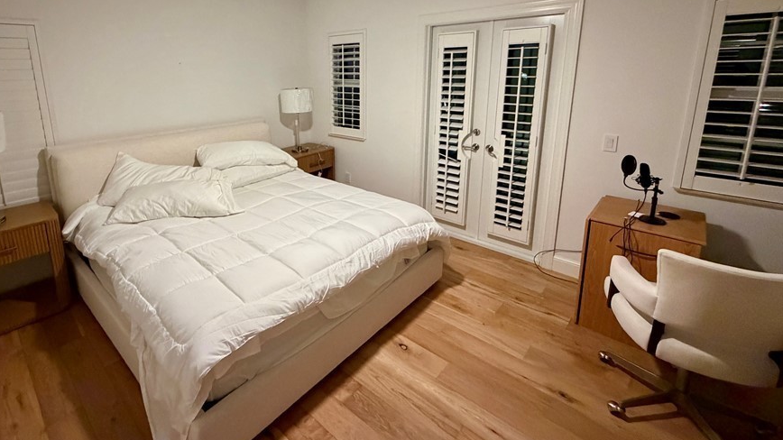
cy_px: 143
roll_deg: +1.9
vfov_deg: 59.5
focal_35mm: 18
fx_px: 374
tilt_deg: -11.1
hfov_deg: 91.8
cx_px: 323
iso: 800
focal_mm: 2.22
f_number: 2.2
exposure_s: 1/60
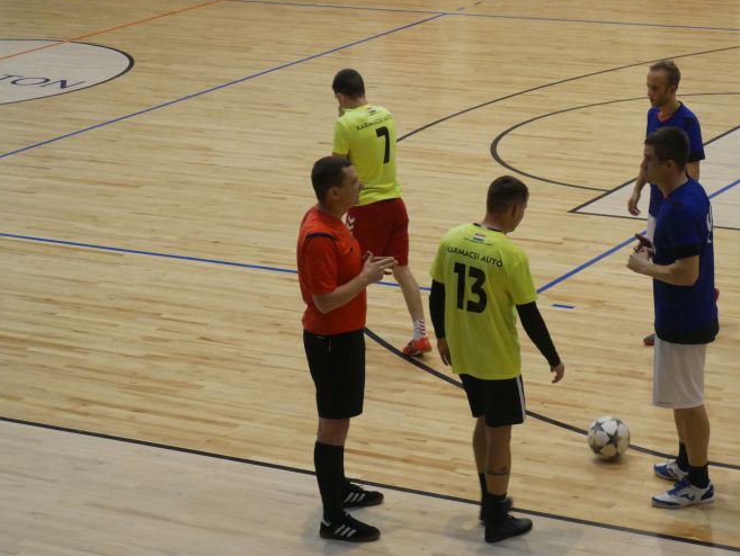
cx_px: 489
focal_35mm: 109
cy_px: 285
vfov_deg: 13.6
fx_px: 2332
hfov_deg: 18.0
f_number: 5.6
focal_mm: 39
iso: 2000
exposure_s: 1/100
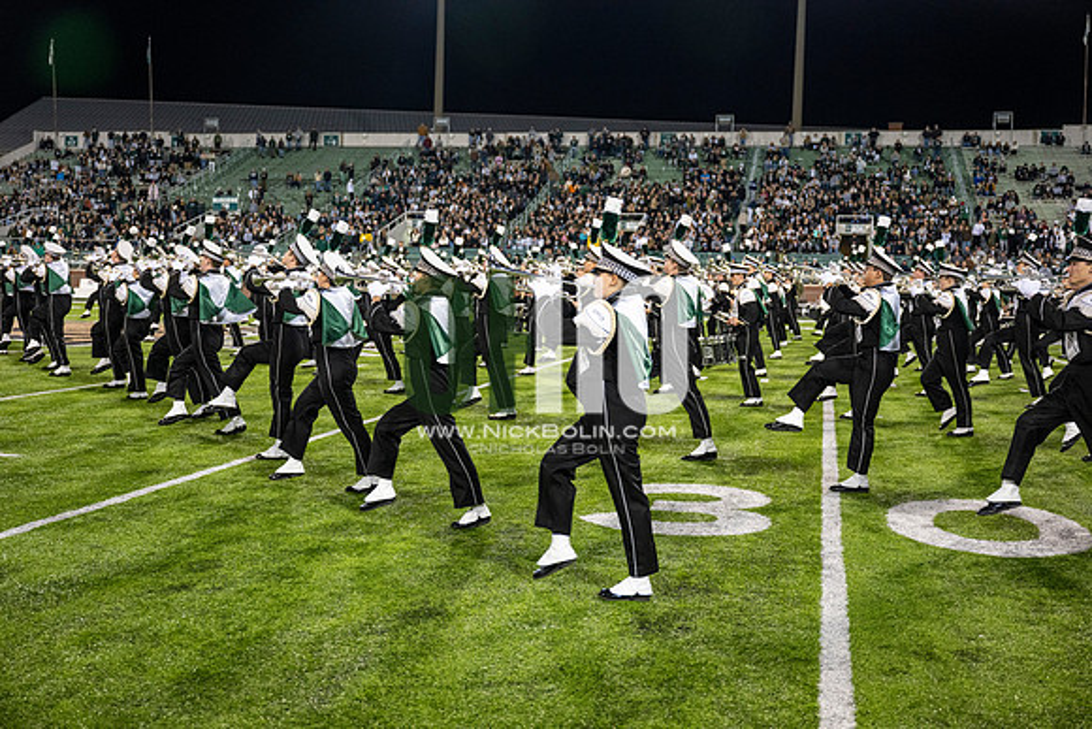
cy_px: 364
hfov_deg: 48.4
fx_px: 1214
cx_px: 546
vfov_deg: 33.4
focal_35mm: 40
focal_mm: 40
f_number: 3.2
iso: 1250
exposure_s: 1/500
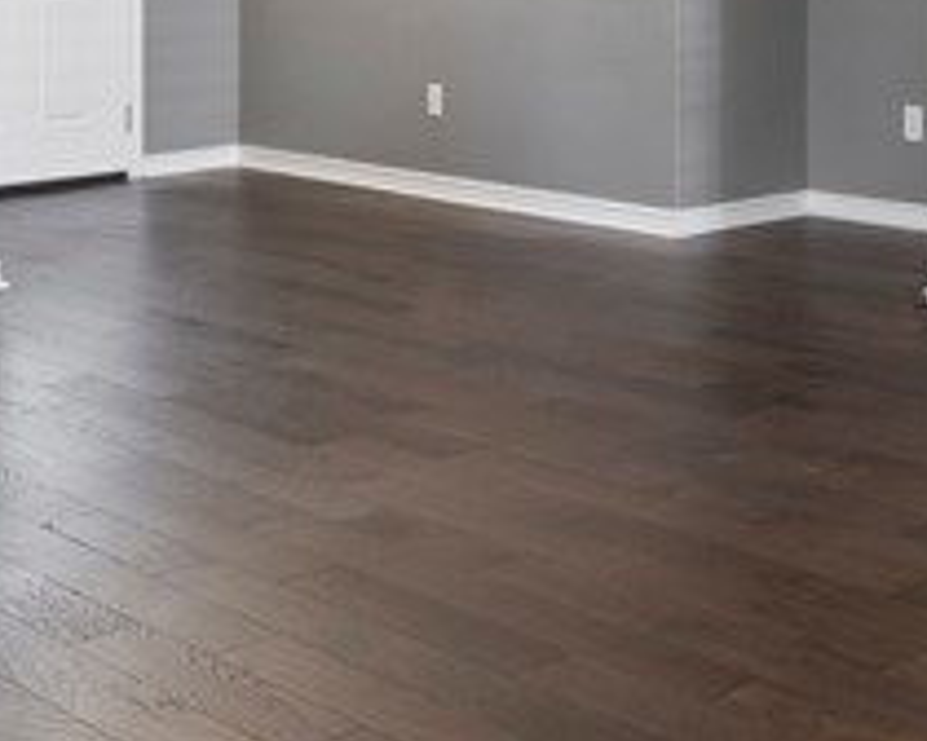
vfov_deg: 21.1
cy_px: -130
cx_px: 801
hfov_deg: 27.1
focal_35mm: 68
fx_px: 1866
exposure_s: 1/3
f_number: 8
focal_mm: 14
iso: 640
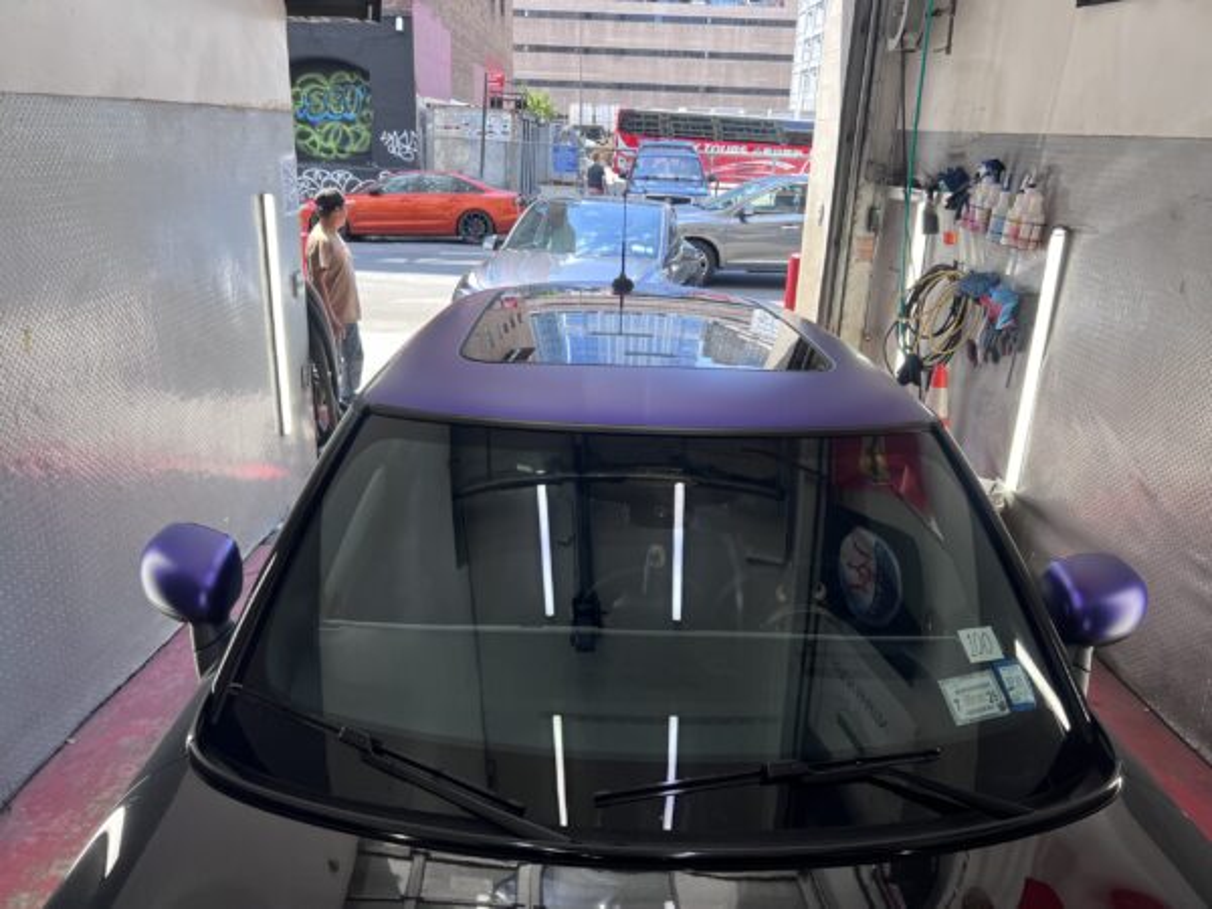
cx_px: 606
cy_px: 454
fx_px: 910
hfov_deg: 67.3
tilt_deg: -18.2
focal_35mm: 26
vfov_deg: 53.1
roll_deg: -0.7
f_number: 1.5
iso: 50
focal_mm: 5.7
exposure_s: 1/326
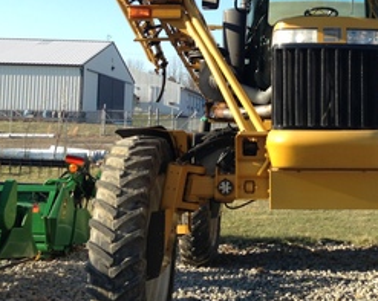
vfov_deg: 21.4
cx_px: 327
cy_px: 90
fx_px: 793
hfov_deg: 26.1
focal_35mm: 71
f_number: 2.4
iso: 50
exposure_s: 1/596
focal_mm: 4.13
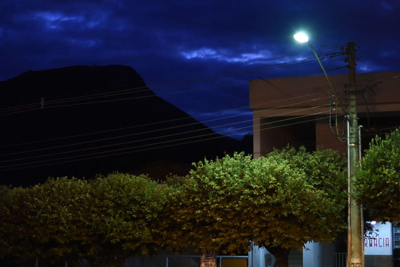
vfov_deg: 15.6
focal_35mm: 88
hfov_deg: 23.1
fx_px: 976
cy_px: 149
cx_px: 133
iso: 800
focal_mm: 35
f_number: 1.8
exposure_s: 1/60
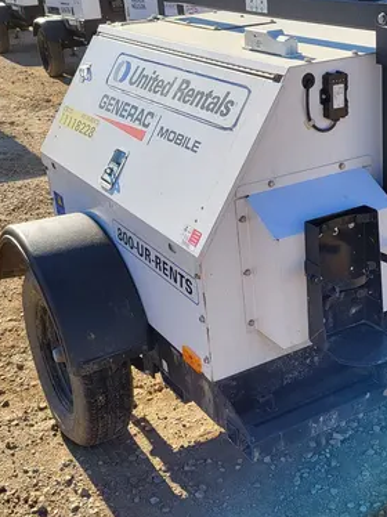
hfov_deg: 28.1
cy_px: 272
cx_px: 289
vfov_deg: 37.5
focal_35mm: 51
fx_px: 761
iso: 40
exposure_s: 1/1235
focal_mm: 5.4
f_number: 1.8
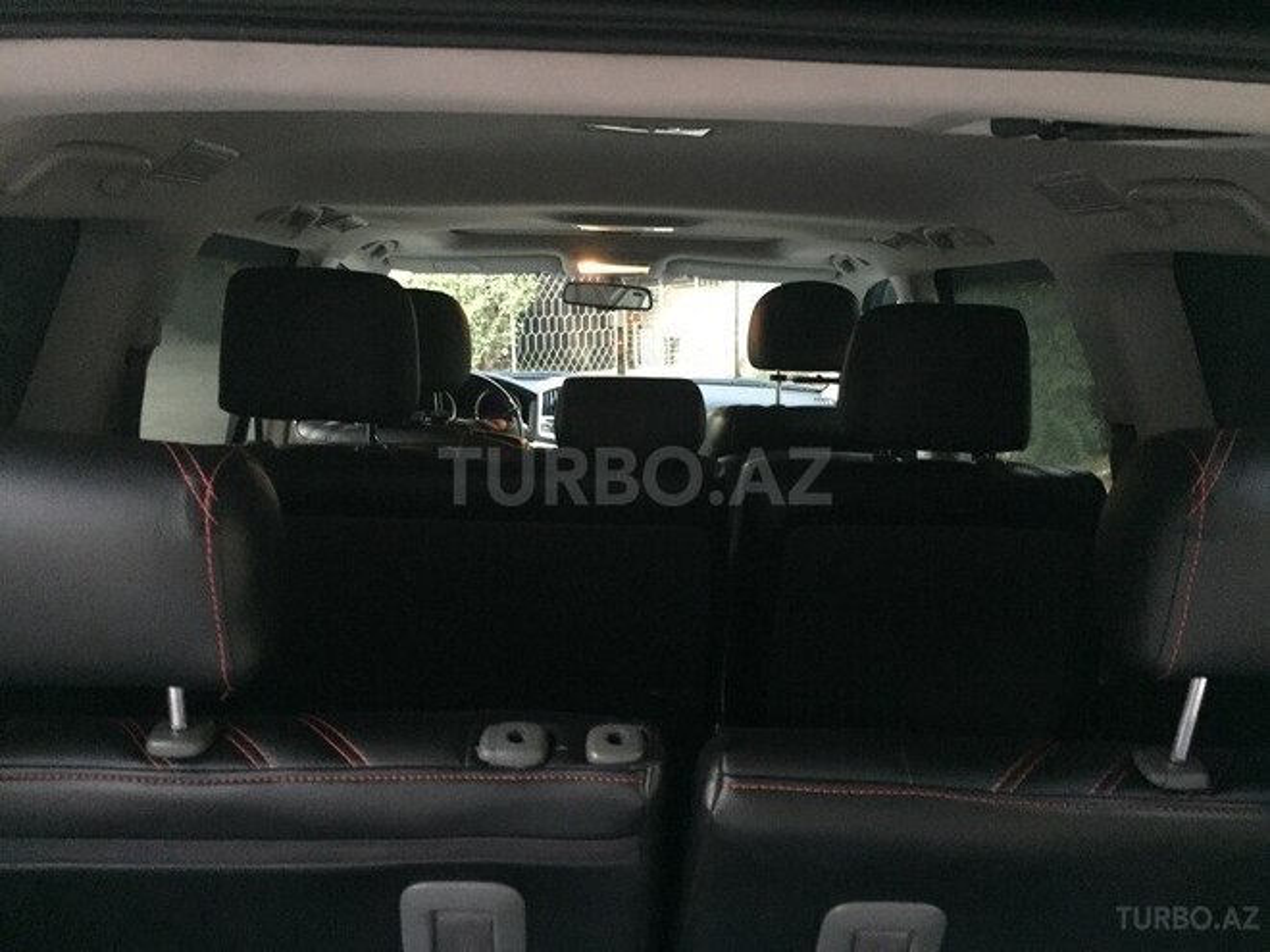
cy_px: 476
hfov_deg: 61.7
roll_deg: -0.3
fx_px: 1064
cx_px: 635
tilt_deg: -10.7
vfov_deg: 48.2
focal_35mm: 29
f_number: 2.2
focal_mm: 4.15
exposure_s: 1/17
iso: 640
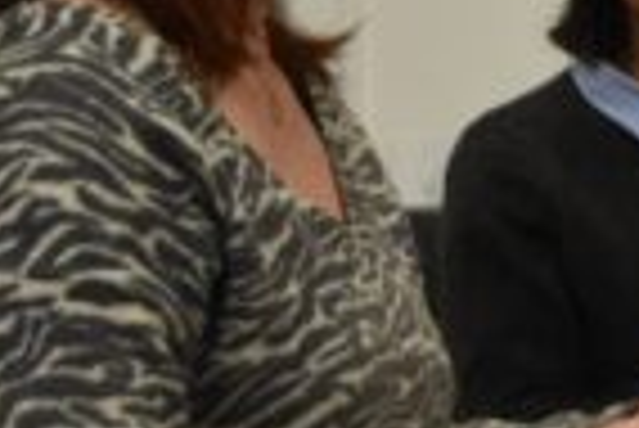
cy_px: 61
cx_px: 850
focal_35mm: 169
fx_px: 3007
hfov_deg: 11.8
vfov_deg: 8.1
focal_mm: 25
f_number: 5
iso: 800
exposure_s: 1/100
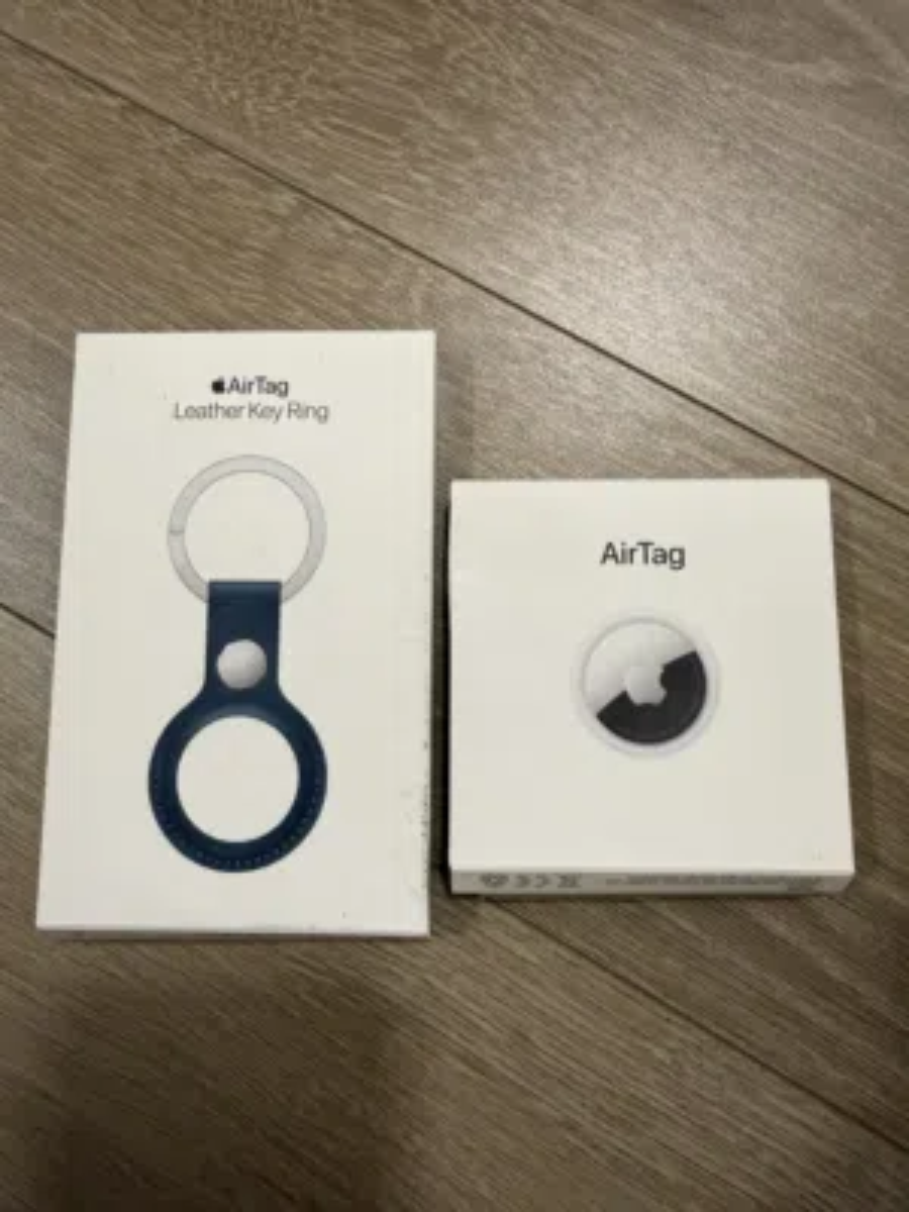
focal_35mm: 24
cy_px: 606
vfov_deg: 71.6
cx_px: 454
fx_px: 840
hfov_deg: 56.8
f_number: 2.2
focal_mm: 2.22
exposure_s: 1/50
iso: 200
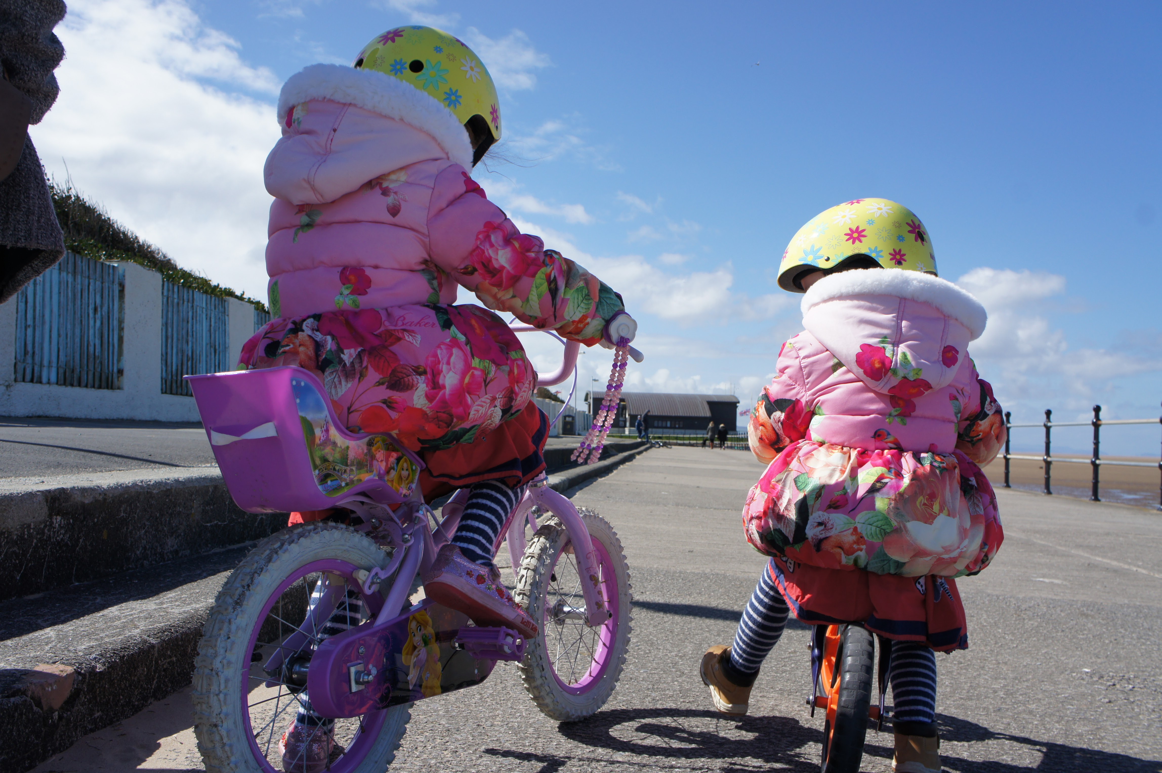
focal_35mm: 34
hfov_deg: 55.1
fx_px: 1113
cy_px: 386
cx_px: 581
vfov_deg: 38.3
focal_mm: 23
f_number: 8
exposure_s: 1/500
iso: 200
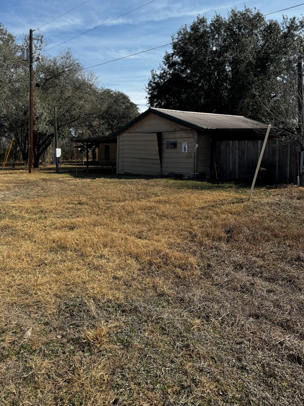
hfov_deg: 49.6
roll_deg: +0.3
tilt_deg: -4.3
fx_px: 328
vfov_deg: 63.2
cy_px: 175
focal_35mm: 28
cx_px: 133
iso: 80
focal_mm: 6.76
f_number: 1.78
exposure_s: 1/4608
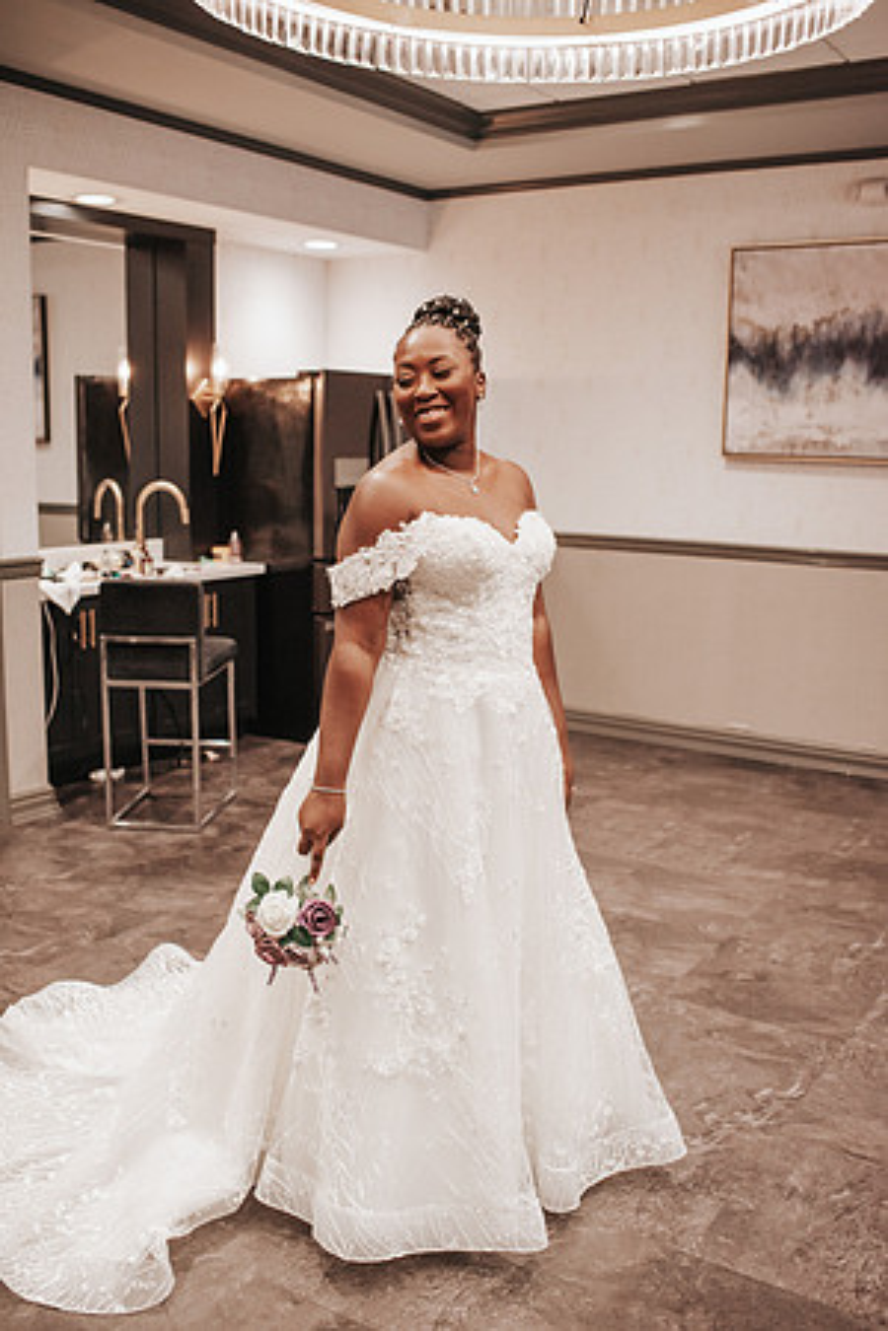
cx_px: 444
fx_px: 1295
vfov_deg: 54.4
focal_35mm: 35
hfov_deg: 37.9
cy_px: 666
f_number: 3.2
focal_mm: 35
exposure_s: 1/640
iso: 1000
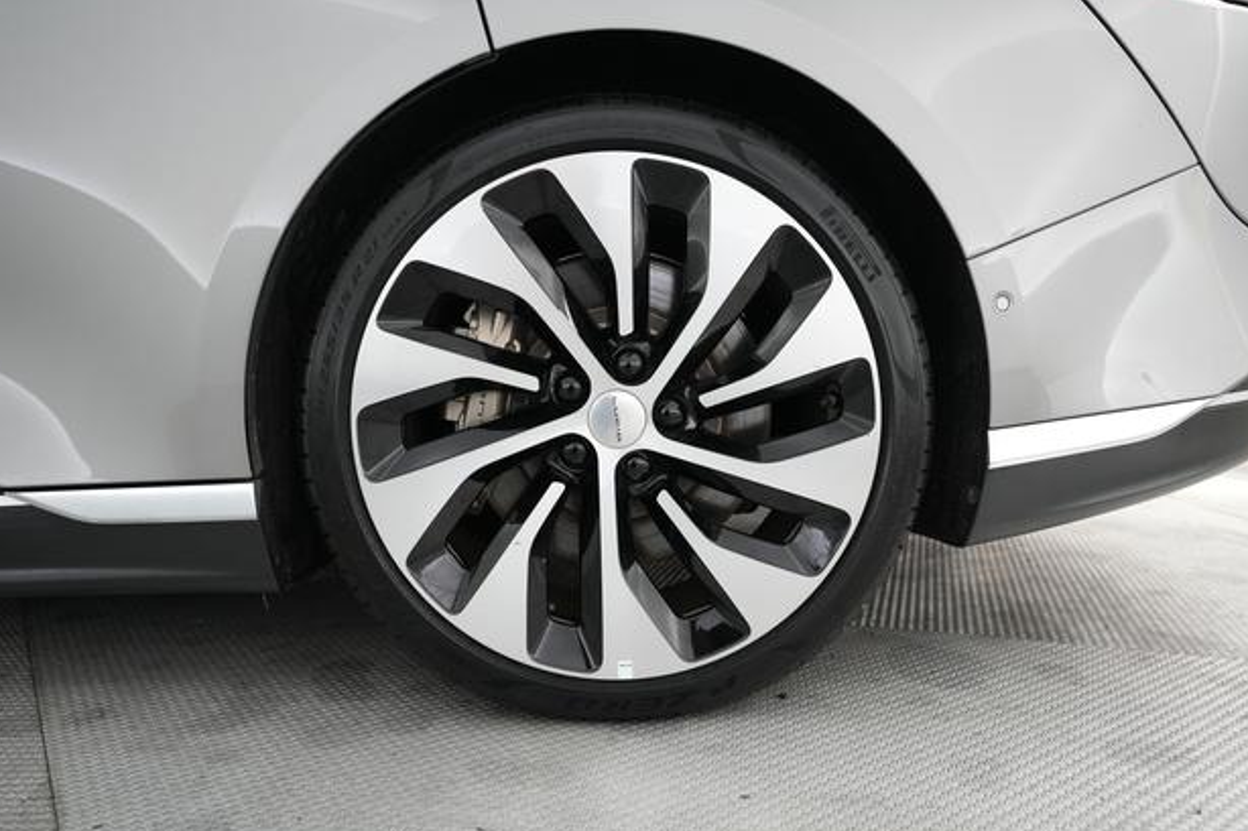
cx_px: 618
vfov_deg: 51.3
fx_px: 866
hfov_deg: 71.5
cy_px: 414
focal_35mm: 25
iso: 3200
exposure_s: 1/160
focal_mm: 24
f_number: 2.8
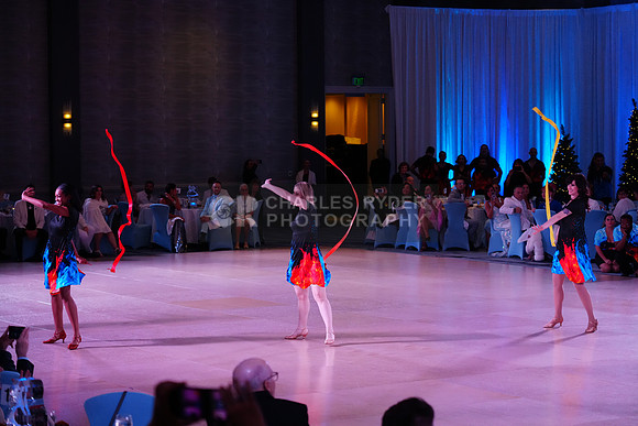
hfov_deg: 22.4
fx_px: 1613
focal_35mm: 91
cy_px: 213
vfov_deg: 15.0
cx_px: 319
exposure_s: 1/500
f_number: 4
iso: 3200
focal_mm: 91
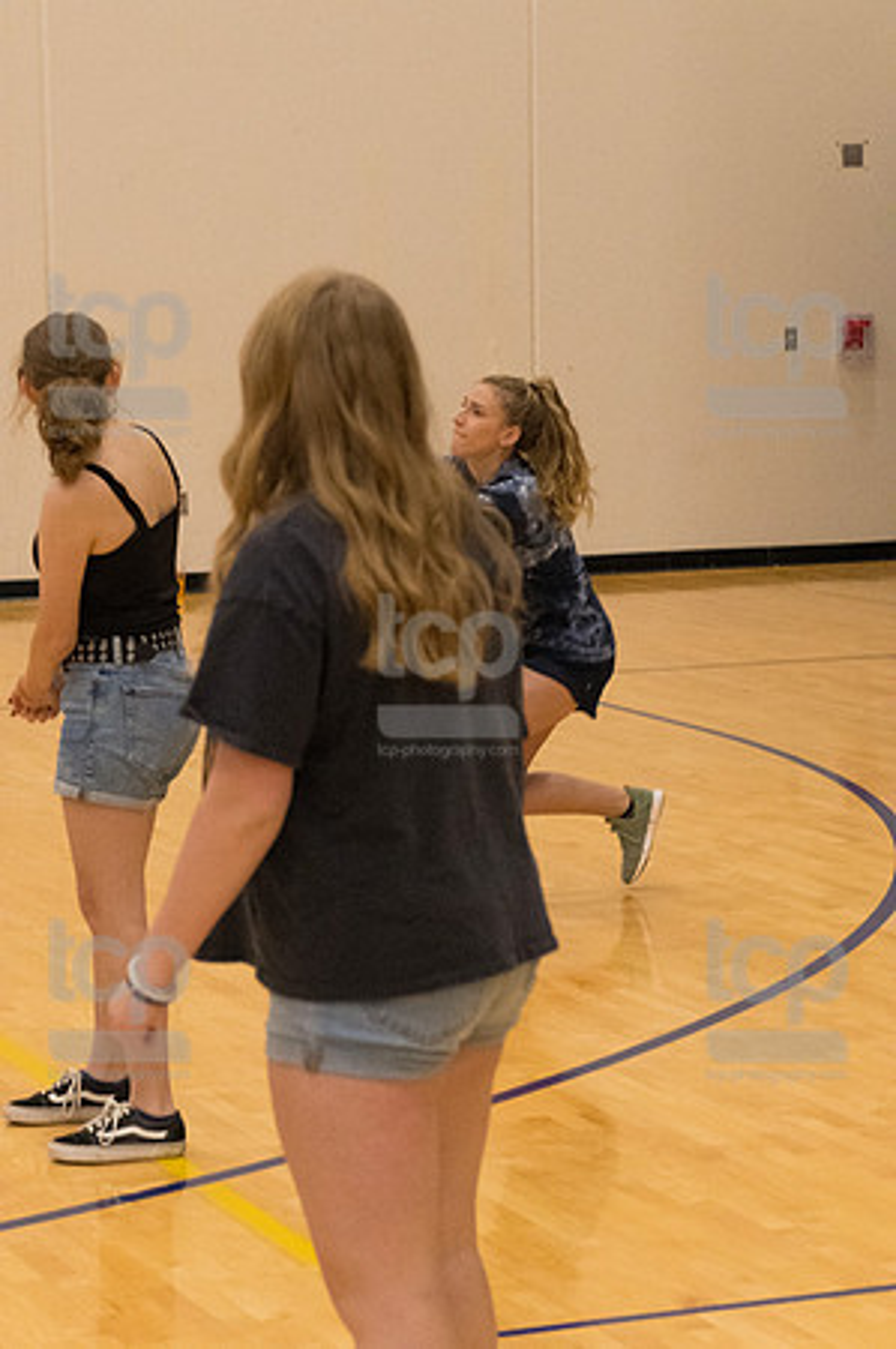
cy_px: 674
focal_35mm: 105
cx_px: 448
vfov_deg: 19.5
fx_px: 3929
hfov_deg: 13.0
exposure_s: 1/400
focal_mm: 70
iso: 10000
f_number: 5.6
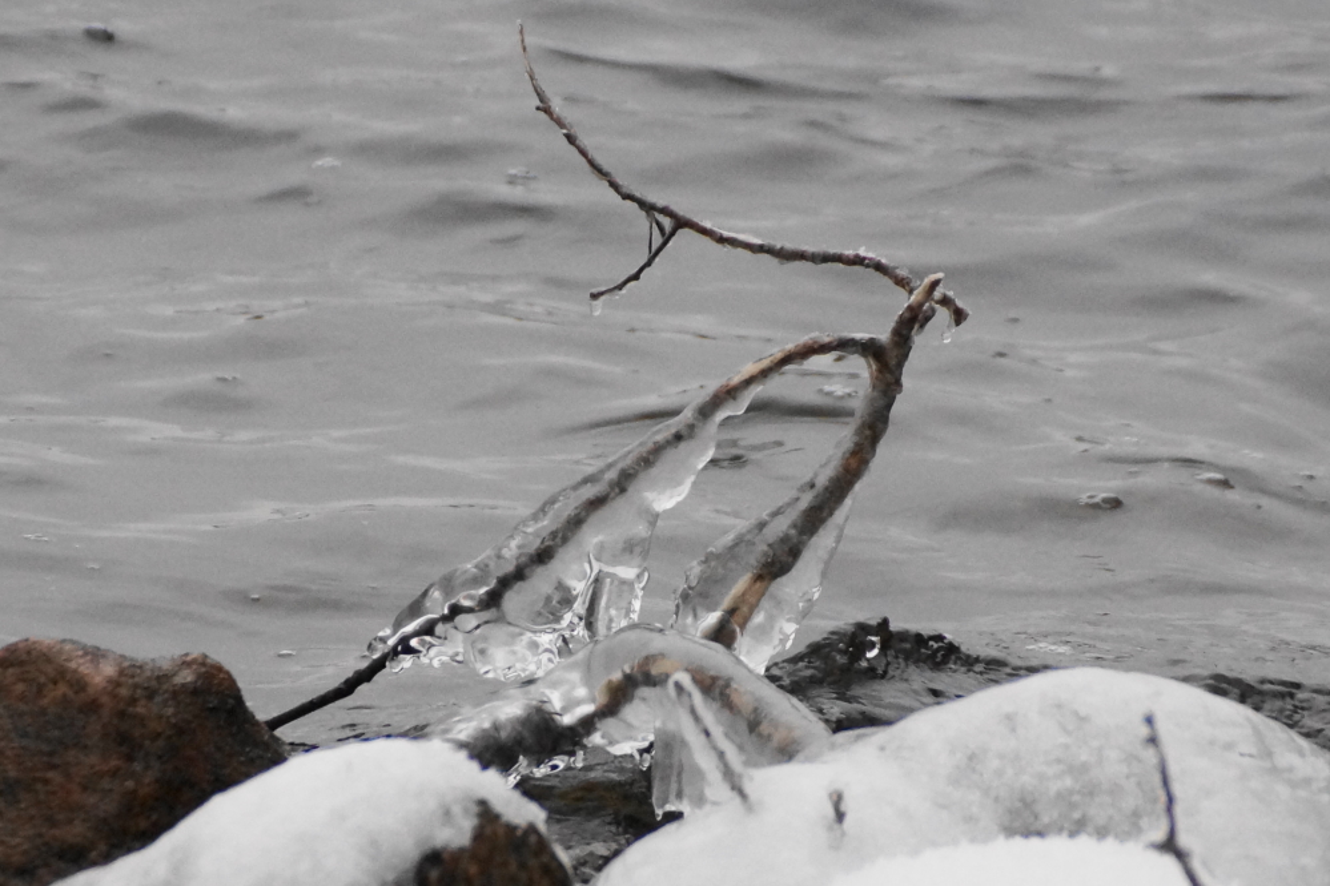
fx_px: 13853
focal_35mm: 375
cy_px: 443
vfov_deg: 3.7
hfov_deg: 5.5
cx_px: 665
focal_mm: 250
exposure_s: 1/400
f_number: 6.3
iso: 1250
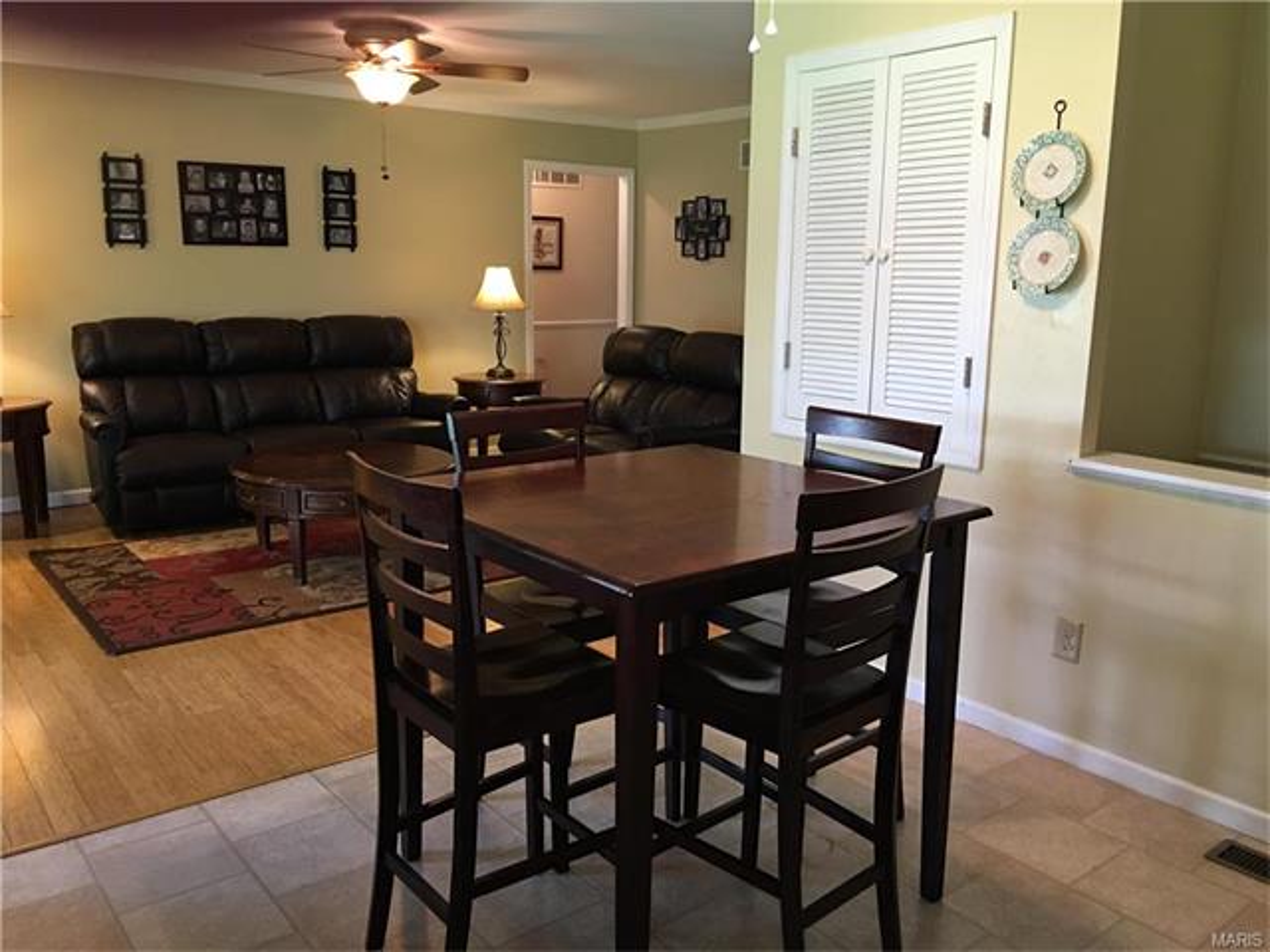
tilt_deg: -10.2
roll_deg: -1.5
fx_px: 1064
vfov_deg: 48.2
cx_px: 635
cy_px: 476
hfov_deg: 61.7
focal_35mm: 29
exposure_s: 1/15
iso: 64
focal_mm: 4.15
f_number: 2.2
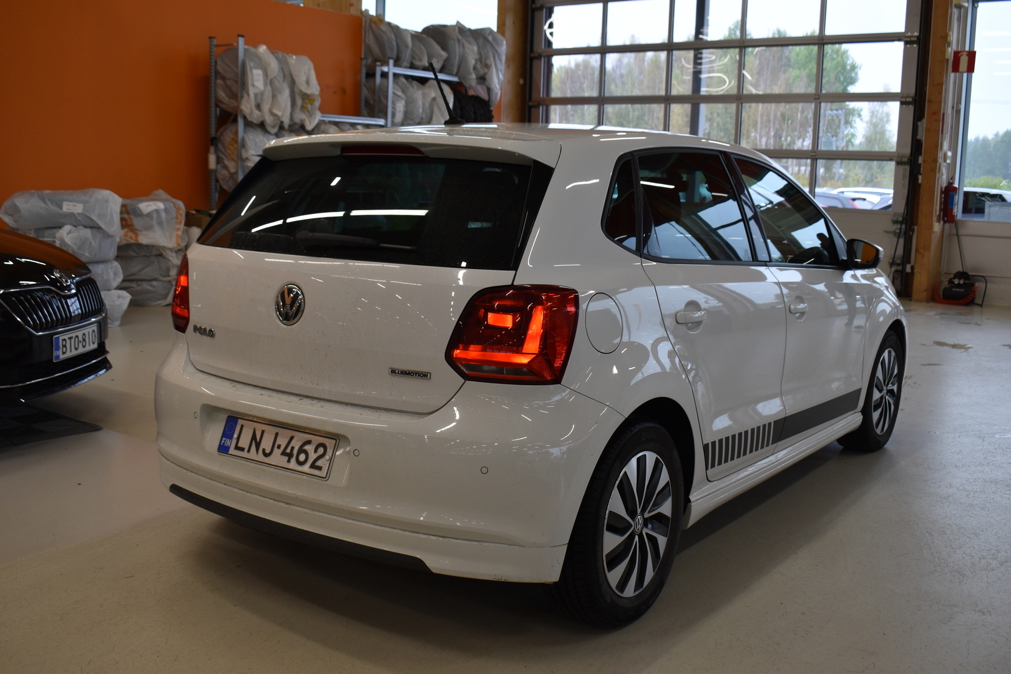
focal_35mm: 36
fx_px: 1011
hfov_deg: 53.1
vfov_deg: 36.9
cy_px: 337
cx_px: 506
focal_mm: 24
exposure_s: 1/125
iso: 400
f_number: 5.6
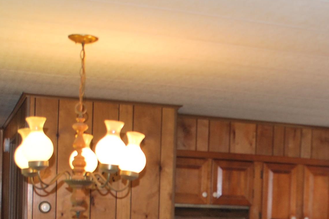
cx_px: 262
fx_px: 704
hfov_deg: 25.9
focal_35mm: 77
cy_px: 237
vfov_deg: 17.2
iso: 200
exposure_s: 1/60
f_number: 3.8
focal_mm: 20
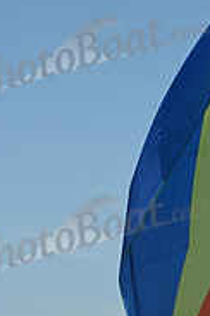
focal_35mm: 222
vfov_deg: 9.3
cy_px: 119
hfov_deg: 6.1
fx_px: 1942
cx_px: 299
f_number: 8
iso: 320
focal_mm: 70
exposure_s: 1/1000
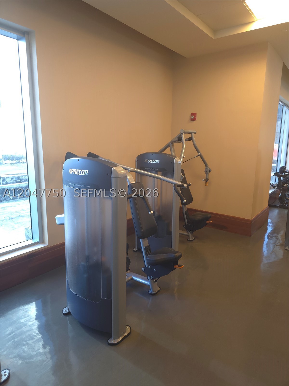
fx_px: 256
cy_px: 193
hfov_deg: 58.9
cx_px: 144
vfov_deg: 73.9
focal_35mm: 23
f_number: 1.7
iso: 200
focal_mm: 6.3
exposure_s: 1/60
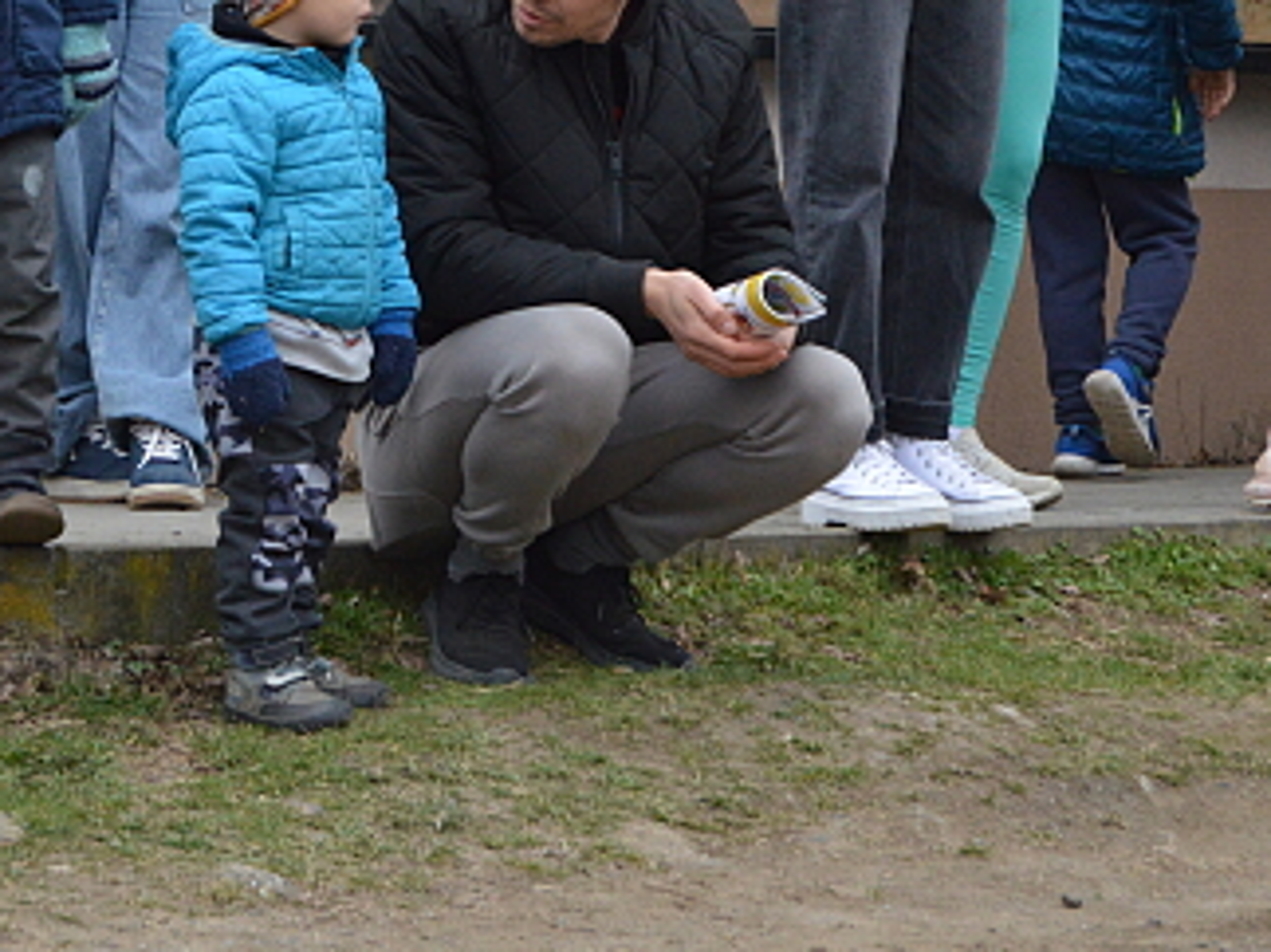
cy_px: 28
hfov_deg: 10.1
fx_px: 7201
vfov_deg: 7.5
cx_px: 354
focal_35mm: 196
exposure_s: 1/500
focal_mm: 55
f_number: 5.6
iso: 1100
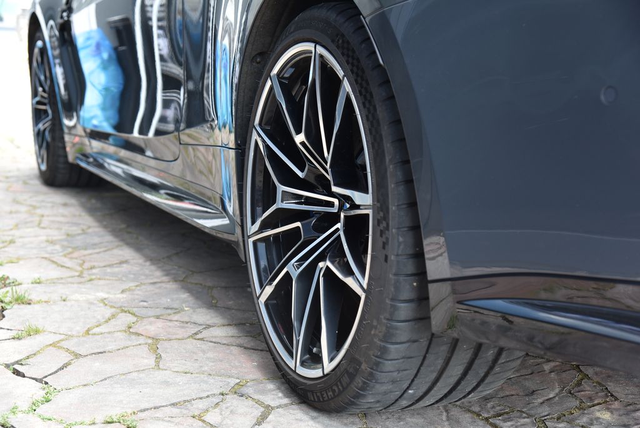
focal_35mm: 58
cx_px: 320
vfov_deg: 23.4
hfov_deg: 34.5
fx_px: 1032
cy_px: 214
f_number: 5
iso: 500
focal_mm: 58
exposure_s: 1/100
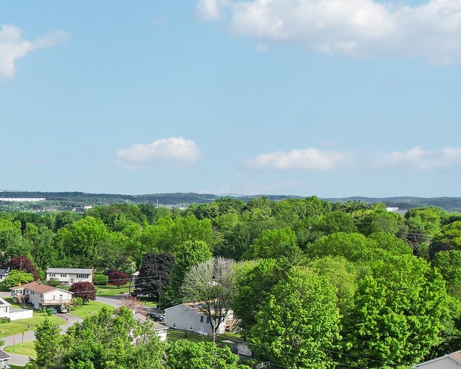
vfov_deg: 23.7
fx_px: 819
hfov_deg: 27.7
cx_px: -90
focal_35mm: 60
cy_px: 409
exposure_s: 1/1600
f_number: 2.8
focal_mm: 8.4
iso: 110
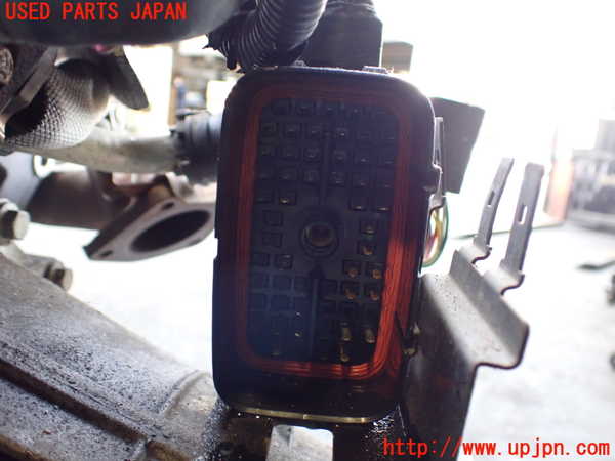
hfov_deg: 60.0
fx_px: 533
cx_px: 308
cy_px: 230
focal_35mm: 30
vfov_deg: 46.8
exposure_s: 1/100
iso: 800
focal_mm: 5.4
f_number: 2.3
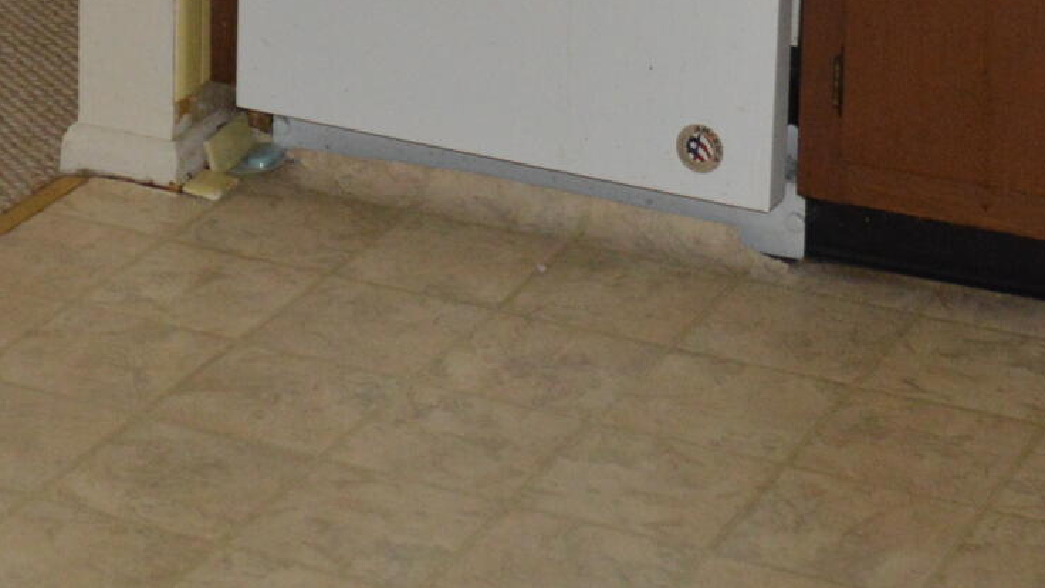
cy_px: -775
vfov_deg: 8.7
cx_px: 402
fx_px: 3547
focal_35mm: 128
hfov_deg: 16.7
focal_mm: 20
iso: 800
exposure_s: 1/60
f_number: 3.8
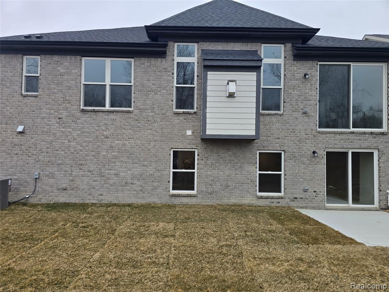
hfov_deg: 73.9
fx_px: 258
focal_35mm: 23
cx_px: 194
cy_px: 146
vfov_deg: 58.9
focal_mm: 6.3
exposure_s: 1/180
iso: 20
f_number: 1.7
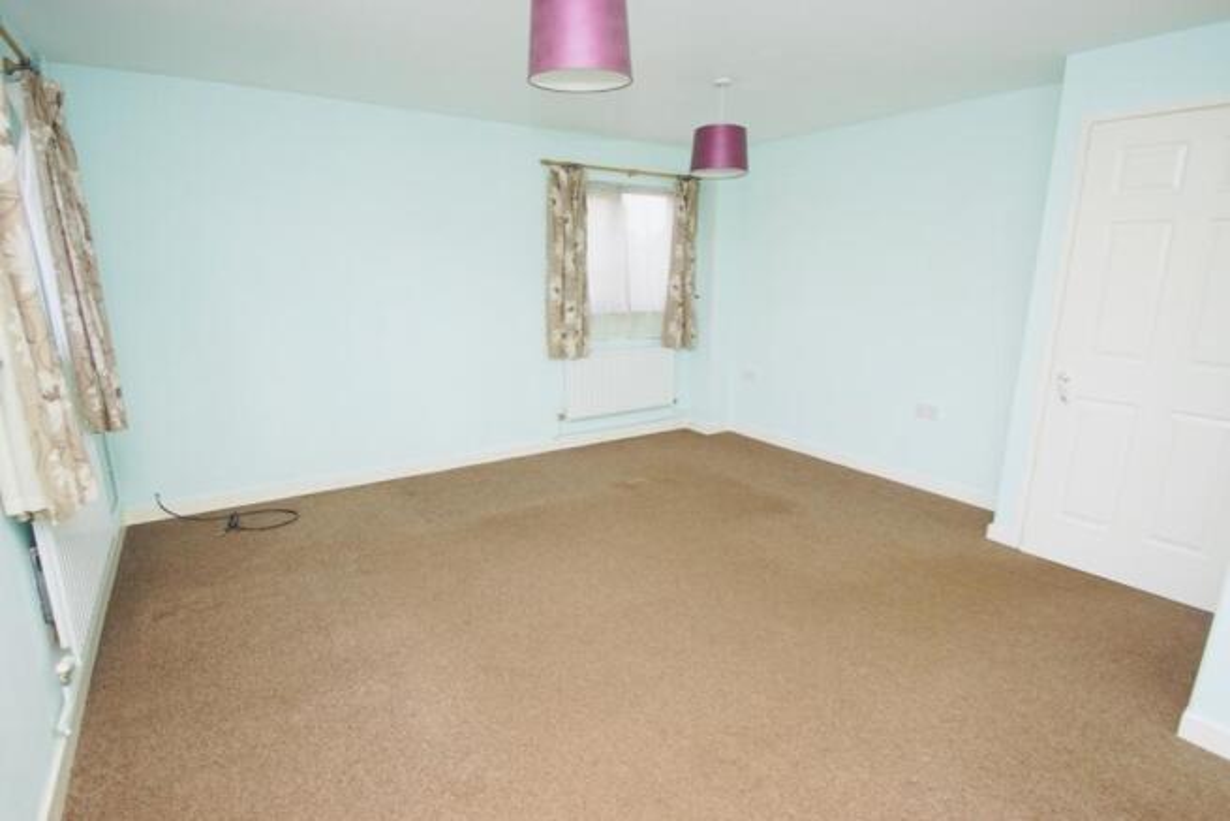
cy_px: 410
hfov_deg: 95.0
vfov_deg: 72.1
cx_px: 615
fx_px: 564
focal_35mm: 16
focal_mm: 11
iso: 400
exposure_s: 1/160
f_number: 4
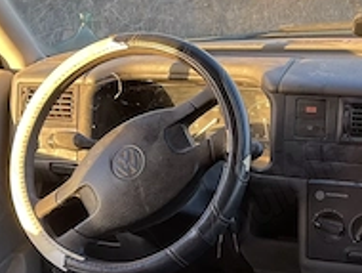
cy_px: 174
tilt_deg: -20.6
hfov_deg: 23.8
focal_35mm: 82
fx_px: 859
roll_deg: +3.3
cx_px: 202
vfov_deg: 18.0
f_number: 1.6
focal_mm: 4.2
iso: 64
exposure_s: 1/121
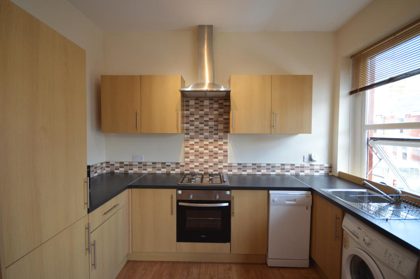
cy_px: 140
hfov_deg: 100.4
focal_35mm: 15
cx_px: 210
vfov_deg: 77.2
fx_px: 175
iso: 400
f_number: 4.5
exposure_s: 1/80
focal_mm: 10
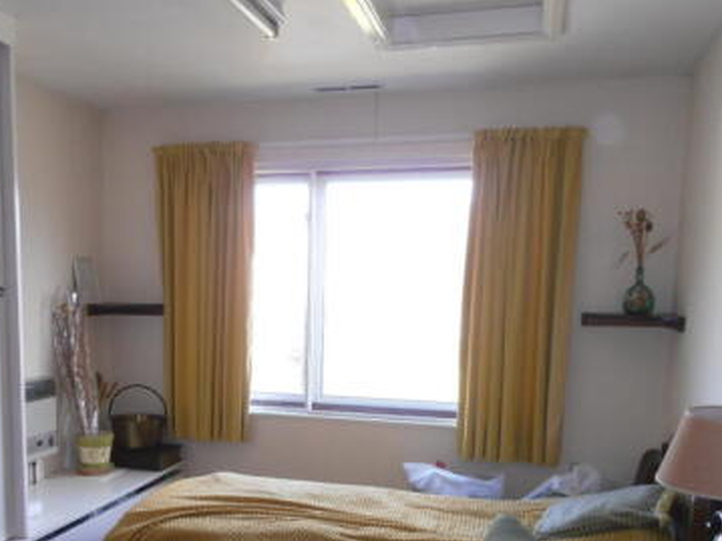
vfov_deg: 35.8
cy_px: 419
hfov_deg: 47.4
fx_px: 813
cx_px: 266
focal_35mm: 39
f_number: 3
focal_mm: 4.2
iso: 80
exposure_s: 1/30
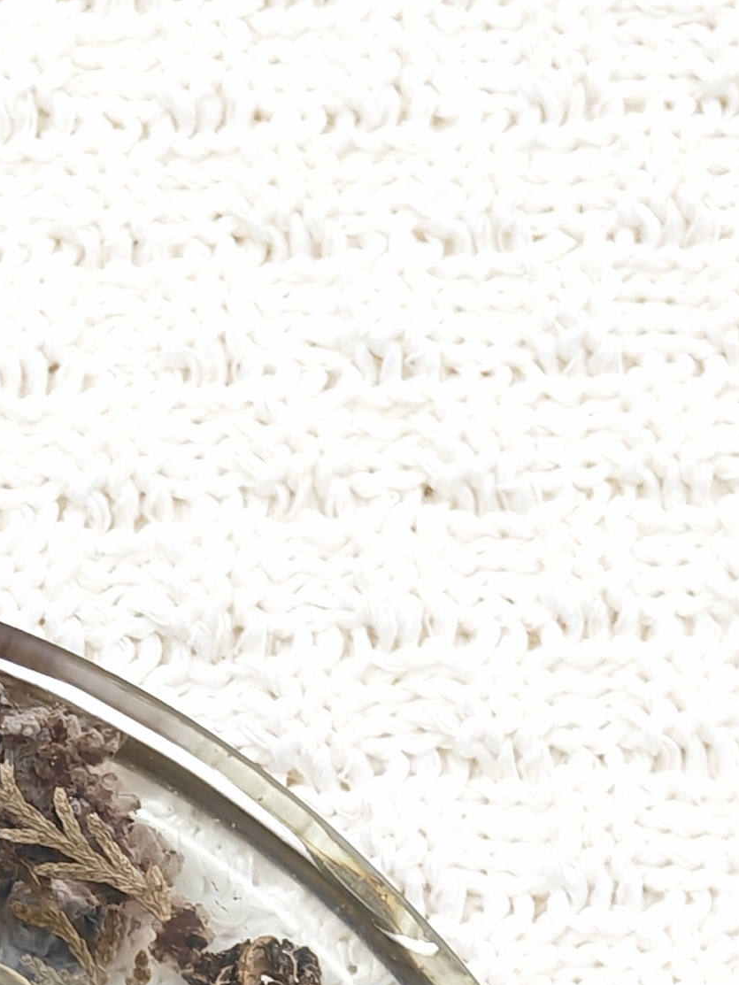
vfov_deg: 7.3
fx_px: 7542
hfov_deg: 5.6
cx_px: -376
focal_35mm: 265
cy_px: 1627
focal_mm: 15.38
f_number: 2.6
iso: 2000
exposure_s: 1/100
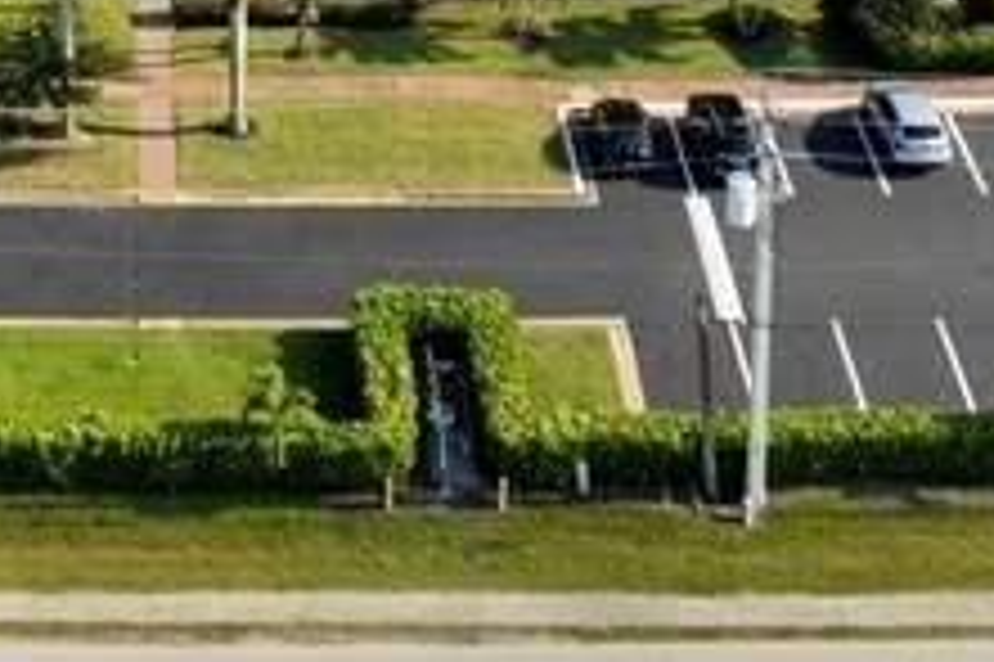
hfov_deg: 18.6
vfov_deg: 11.0
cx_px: 99
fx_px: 2980
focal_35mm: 108
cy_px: -858
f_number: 2.8
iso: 130
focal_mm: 8.38
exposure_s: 1/640
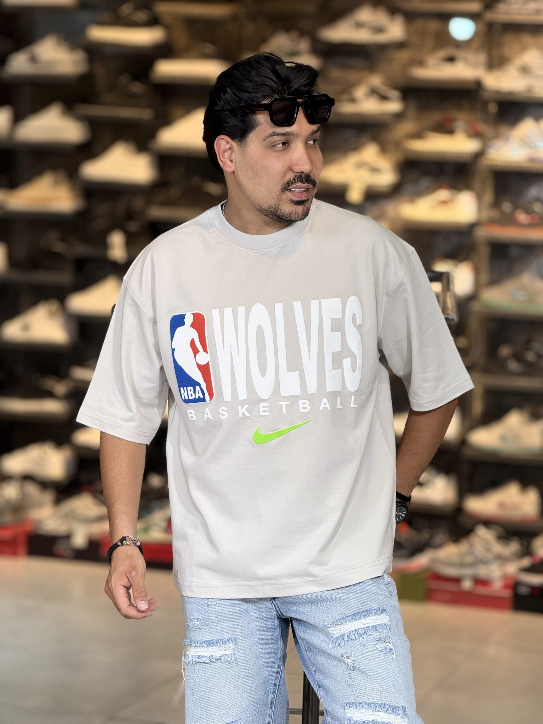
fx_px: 2510
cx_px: 272
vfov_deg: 16.4
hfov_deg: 12.3
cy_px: 362
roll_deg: -3.0
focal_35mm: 120
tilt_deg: -5.4
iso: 100
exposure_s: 1/100
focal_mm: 15.66
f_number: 2.8
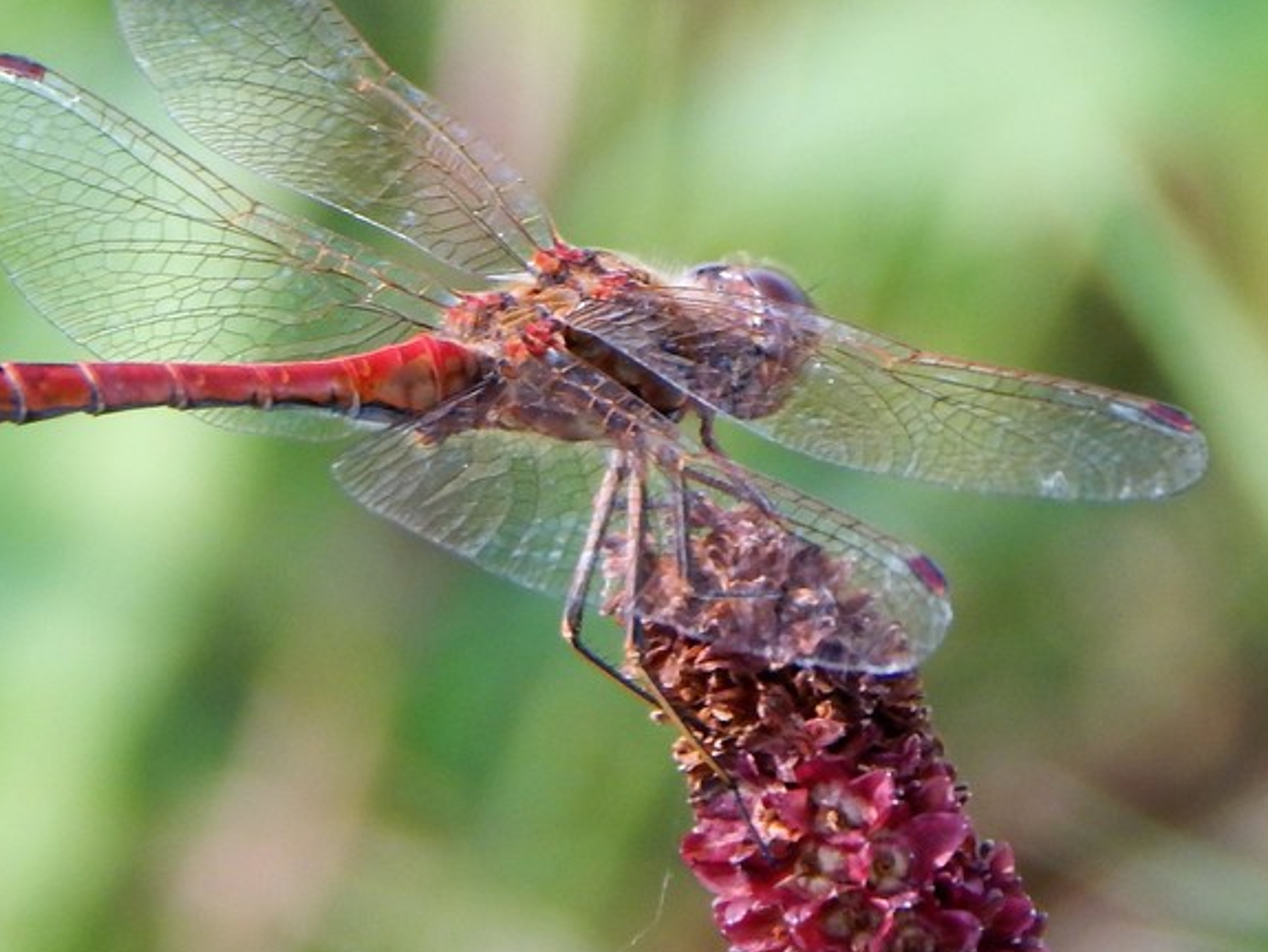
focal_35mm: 630
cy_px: 295
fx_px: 23092
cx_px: 473
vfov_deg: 2.4
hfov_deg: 3.1
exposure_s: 1/100
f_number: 5.7
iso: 125
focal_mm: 76.4
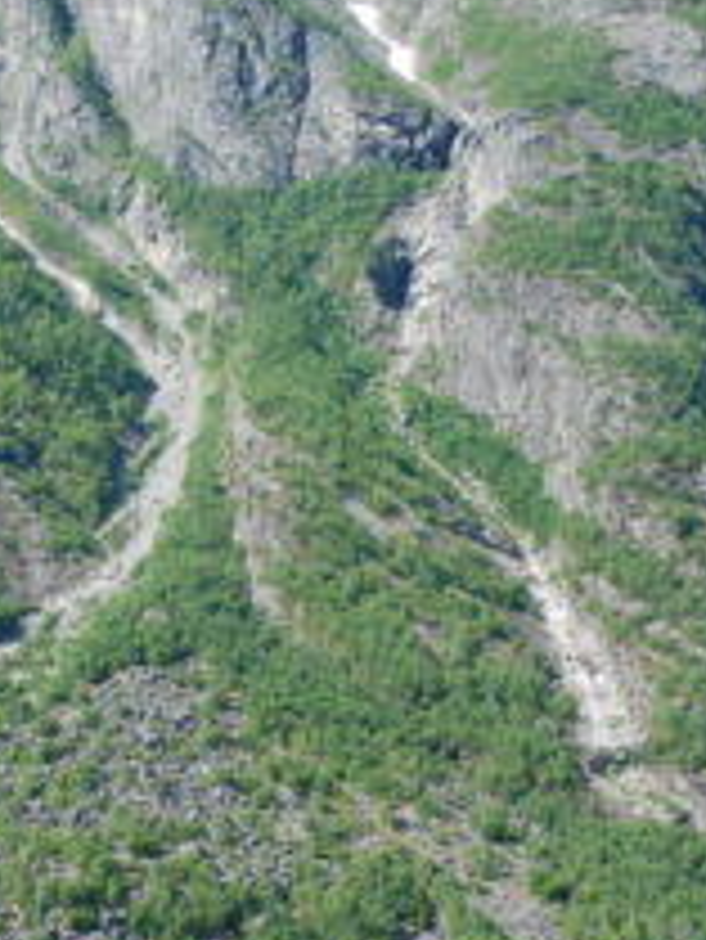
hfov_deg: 15.9
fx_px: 2531
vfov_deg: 21.0
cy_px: 441
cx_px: 290
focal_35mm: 93
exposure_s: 1/50
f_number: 11
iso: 100
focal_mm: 27
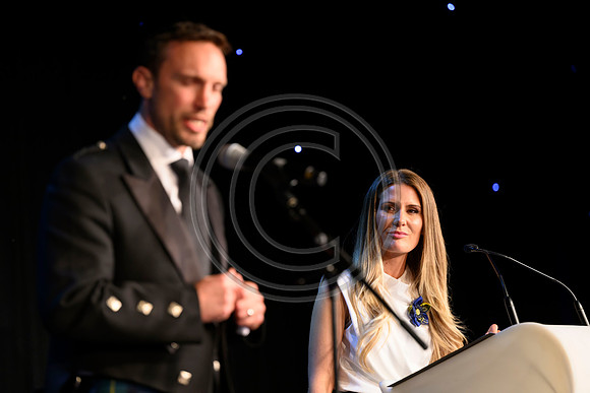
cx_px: 295
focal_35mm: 175
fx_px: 2869
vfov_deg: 7.9
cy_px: 196
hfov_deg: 11.7
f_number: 3.2
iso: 2000
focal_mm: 175
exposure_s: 1/250
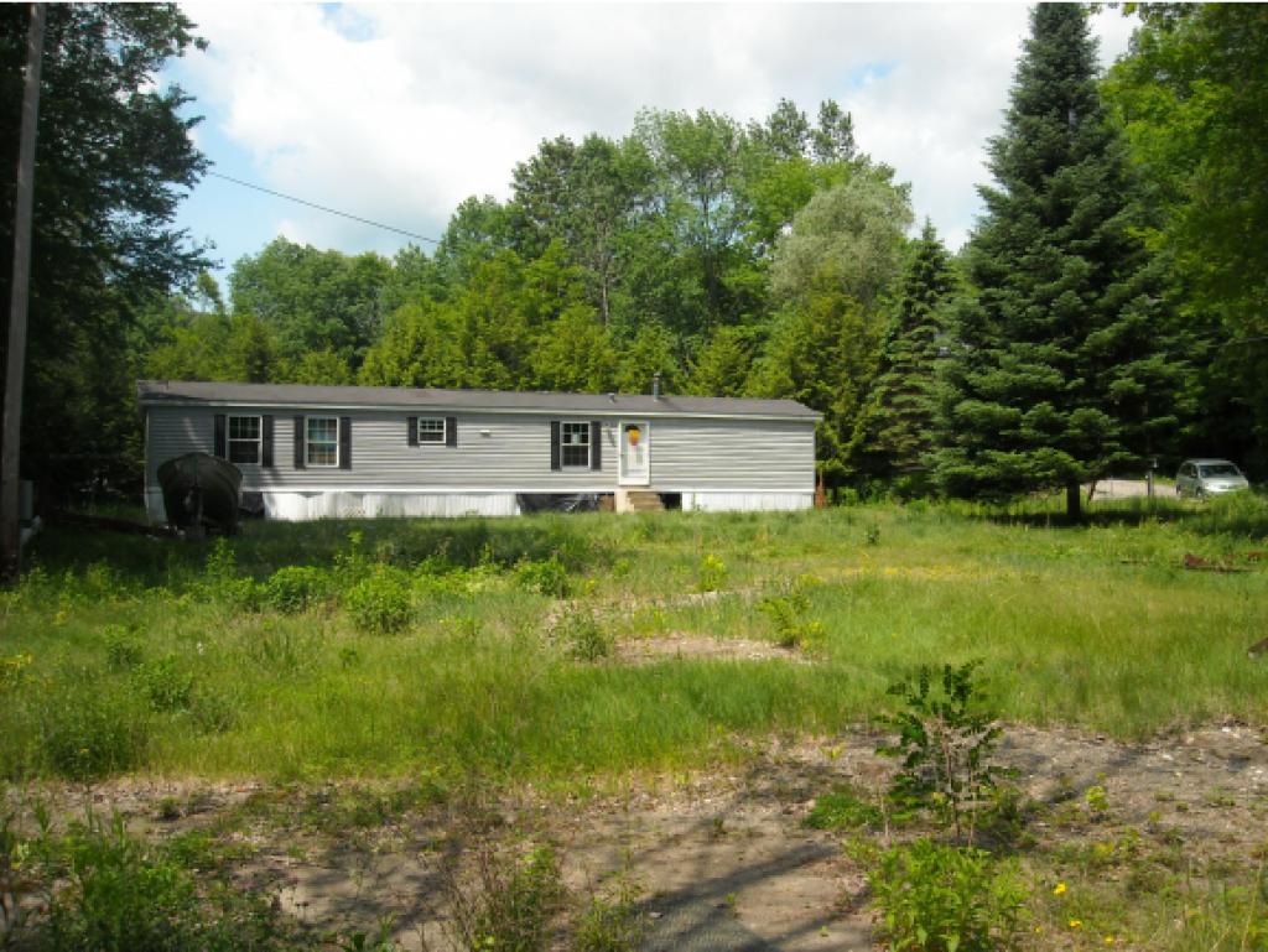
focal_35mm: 35
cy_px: 476
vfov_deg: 40.7
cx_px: 634
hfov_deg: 52.6
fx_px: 1283
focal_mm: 5.7
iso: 64
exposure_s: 1/676
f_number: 2.8
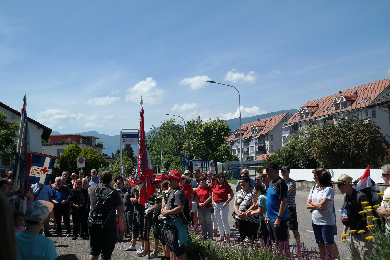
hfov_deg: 39.6
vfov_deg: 27.0
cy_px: 130
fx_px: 542
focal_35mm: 50
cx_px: 195
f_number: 7.1
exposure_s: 1/320
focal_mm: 33
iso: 100
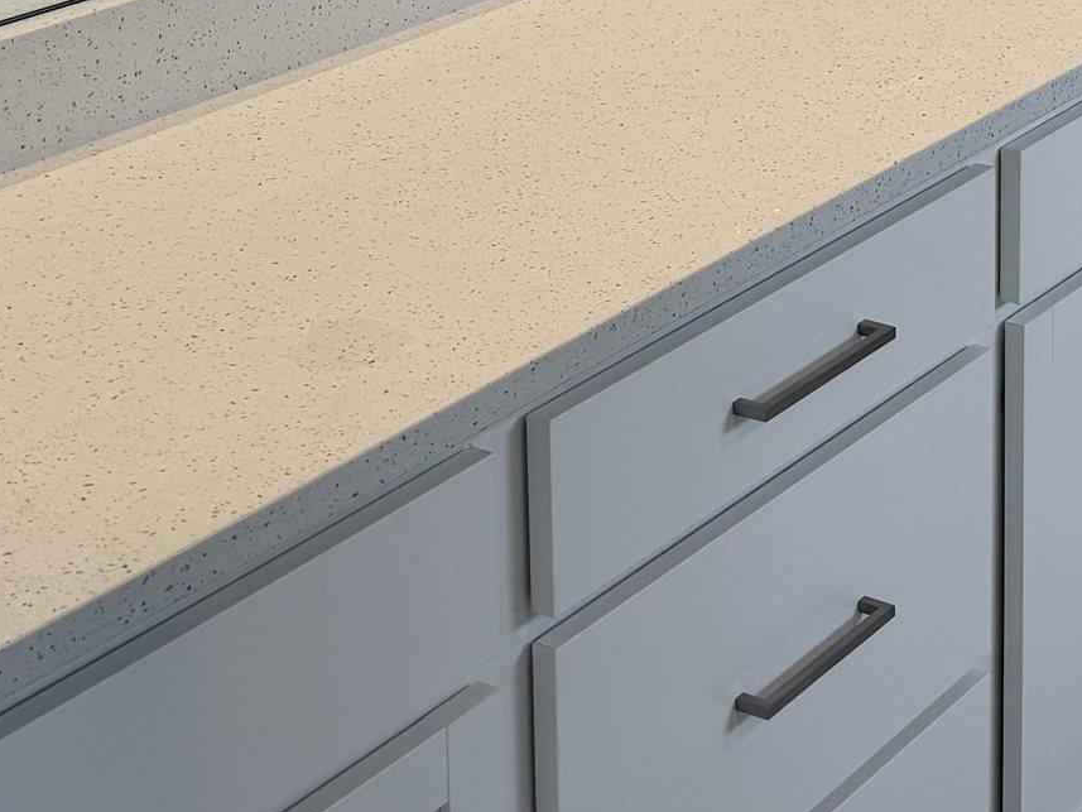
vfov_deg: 16.4
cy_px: -173
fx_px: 2688
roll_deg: -0.7
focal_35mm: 86
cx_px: 904
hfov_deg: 22.4
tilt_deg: -13.0
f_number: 1.78
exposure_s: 1/141
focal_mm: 6.76
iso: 50
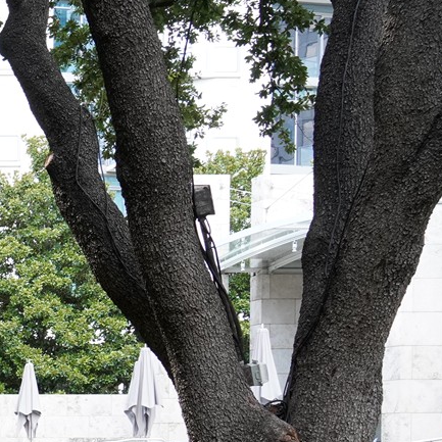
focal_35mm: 110
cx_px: -566
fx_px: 1589
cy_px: 489
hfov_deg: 12.8
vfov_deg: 15.4
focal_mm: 28
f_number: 13
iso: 1250
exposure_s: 1/100
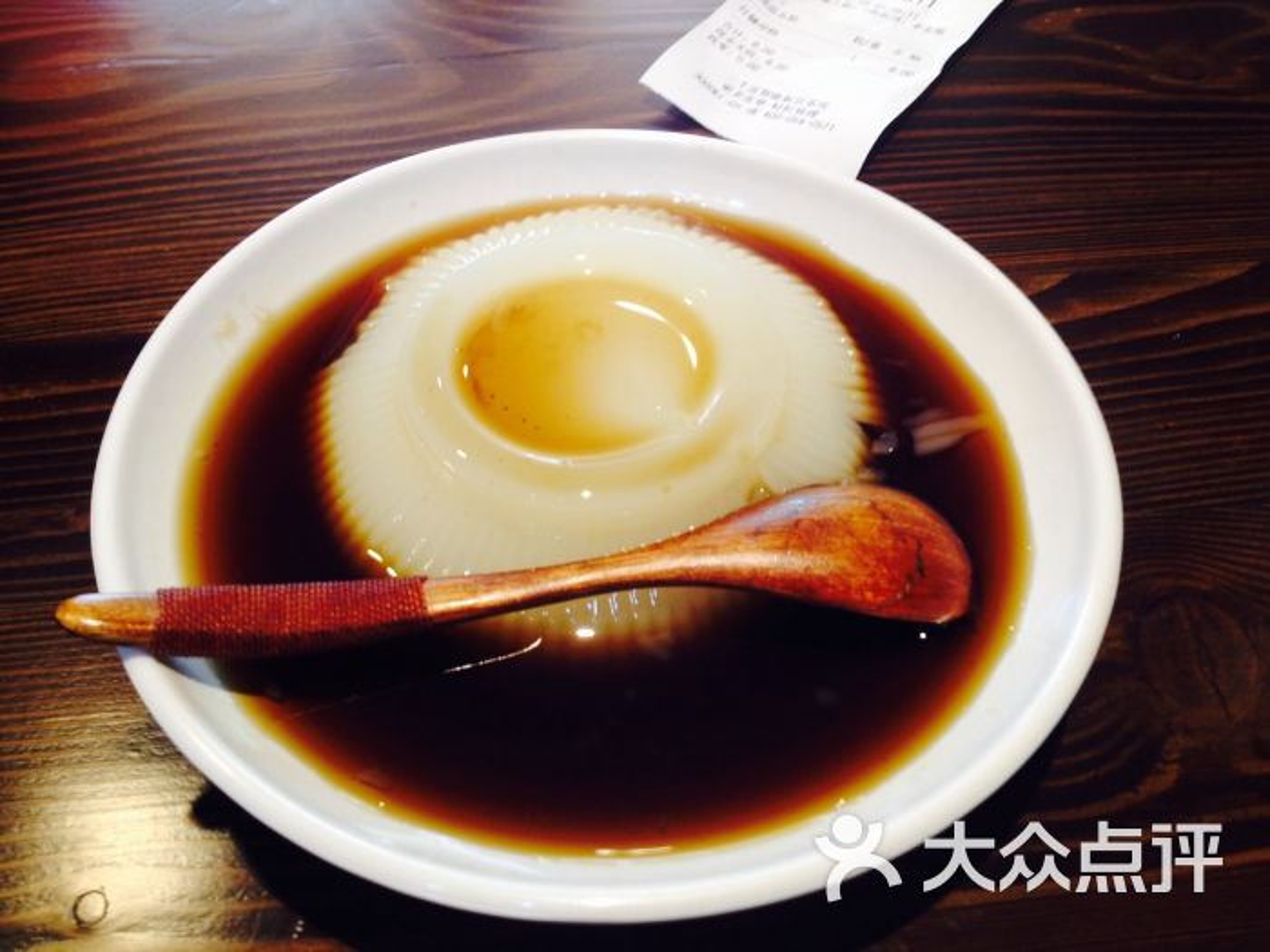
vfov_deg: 40.7
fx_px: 1284
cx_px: 635
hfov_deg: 52.6
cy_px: 476
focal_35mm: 35
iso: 64
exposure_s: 1/20
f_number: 2.4
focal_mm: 4.28
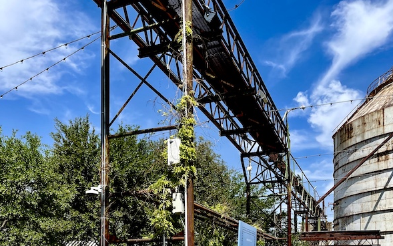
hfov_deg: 54.0
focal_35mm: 36
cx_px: 198
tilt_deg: +1.2
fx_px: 386
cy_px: 266
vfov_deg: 31.6
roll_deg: -1.6
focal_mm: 5.1
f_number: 1.6
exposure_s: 1/3663
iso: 32
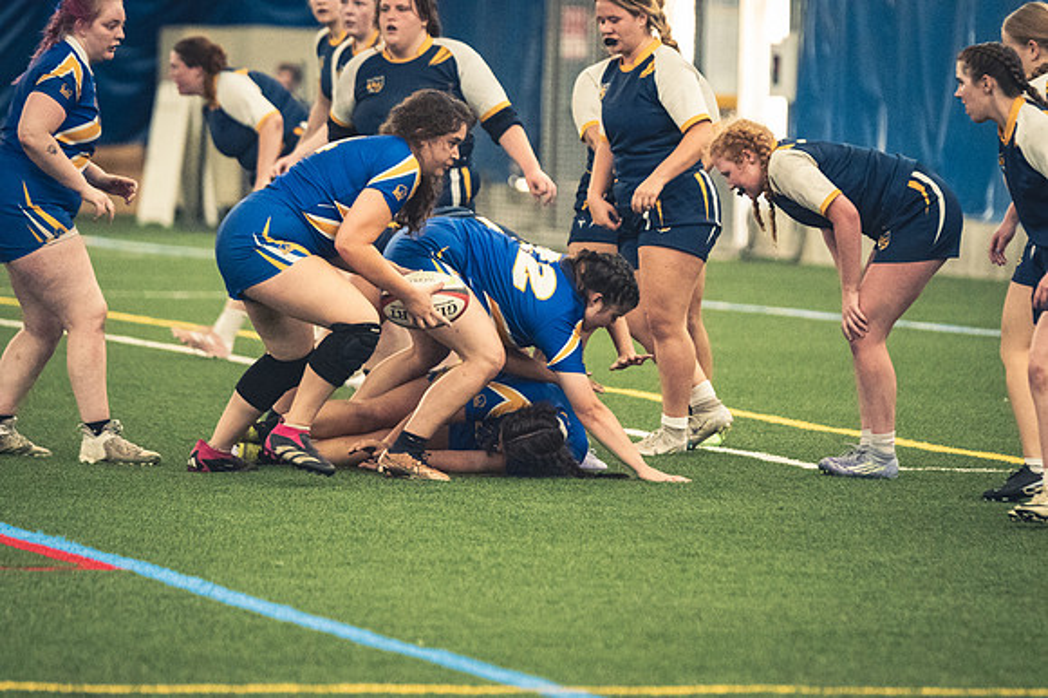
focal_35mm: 300
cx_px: 524
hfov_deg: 6.9
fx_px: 8728
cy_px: 349
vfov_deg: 4.6
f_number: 2.8
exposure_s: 1/500
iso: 12800
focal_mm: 200
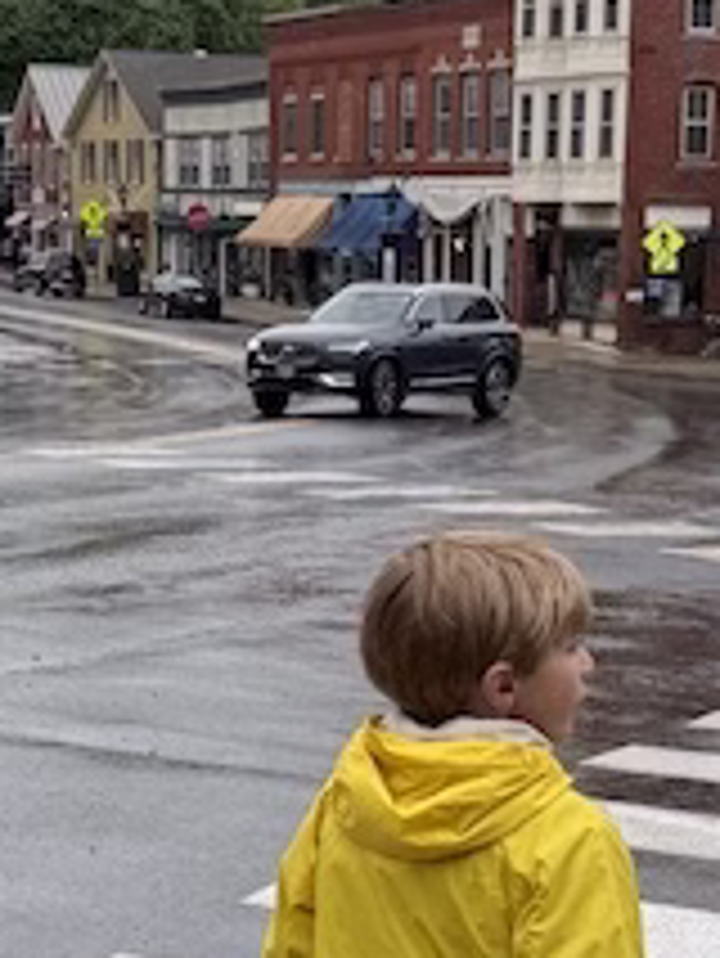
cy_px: 769
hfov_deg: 16.4
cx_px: 243
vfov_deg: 21.5
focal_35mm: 90
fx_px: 2493
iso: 80
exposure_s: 1/1046
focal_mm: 6.76
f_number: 1.78
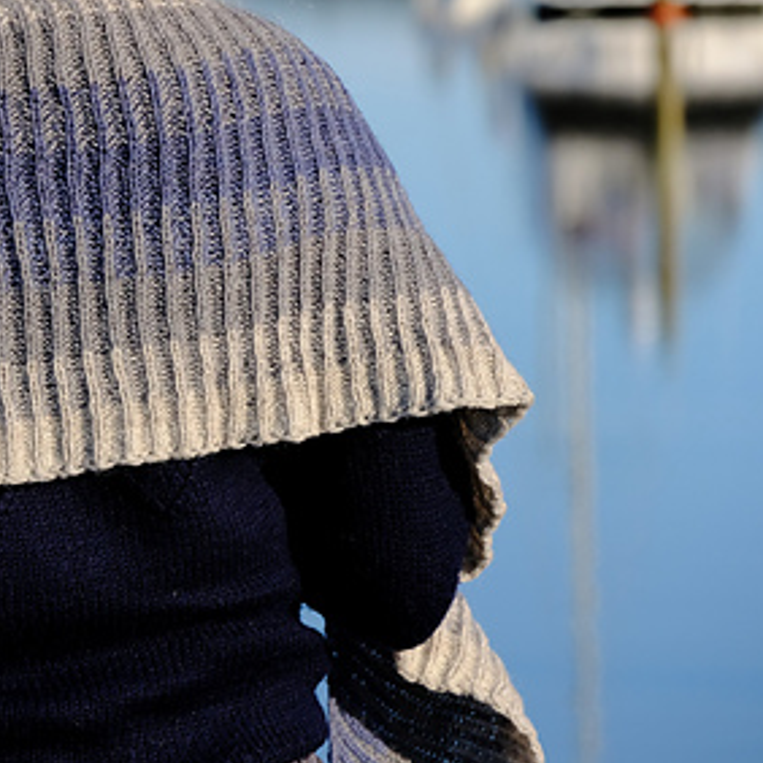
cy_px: 304
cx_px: 0
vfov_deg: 6.5
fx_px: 6733
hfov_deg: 6.5
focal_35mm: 270
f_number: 5.6
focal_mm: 93.2
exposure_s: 1/850
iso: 400
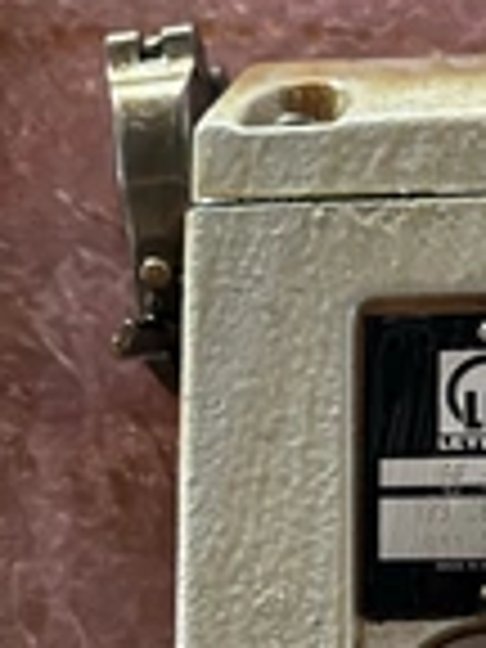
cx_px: 554
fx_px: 1348
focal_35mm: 72
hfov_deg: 19.5
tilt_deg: -80.6
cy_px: 657
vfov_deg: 25.6
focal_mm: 5.1
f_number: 1.6
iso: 1000
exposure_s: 1/9
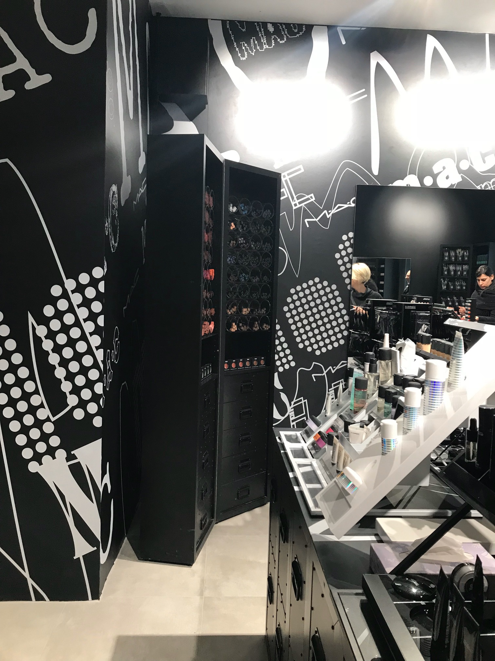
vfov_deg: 63.4
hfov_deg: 49.7
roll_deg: -1.5
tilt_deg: -4.8
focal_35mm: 28
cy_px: 330
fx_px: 534
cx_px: 248
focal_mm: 3.99
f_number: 1.8
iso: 40
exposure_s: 1/33
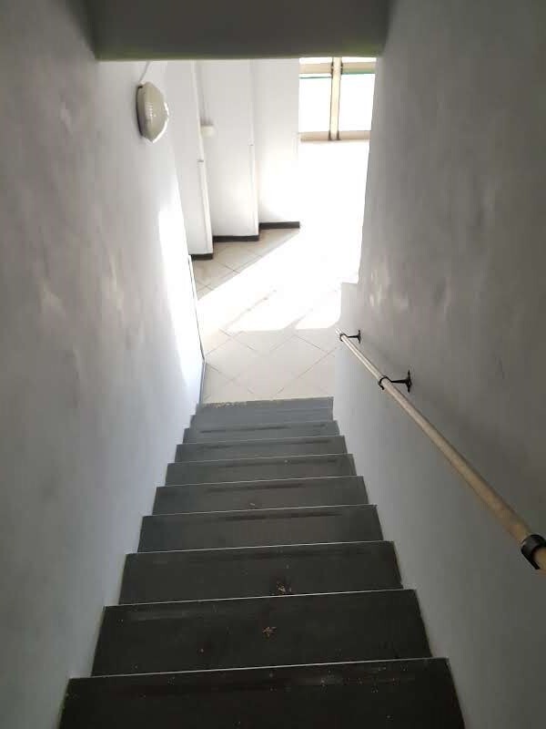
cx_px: 273
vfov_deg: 67.3
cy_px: 364
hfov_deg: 53.1
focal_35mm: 26
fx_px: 547
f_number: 1.7
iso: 250
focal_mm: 4.2
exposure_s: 1/120
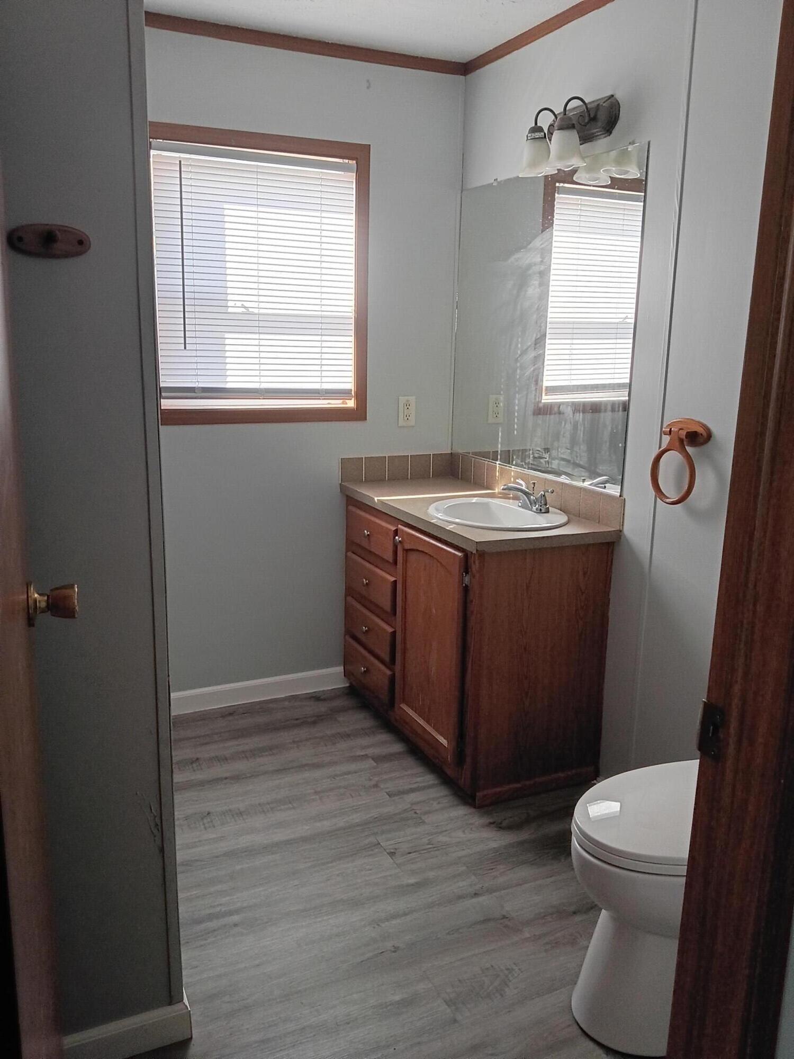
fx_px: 856
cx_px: 397
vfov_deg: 63.4
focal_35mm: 28
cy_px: 530
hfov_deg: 49.7
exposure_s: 1/60
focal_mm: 3.42
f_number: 2.2
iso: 429
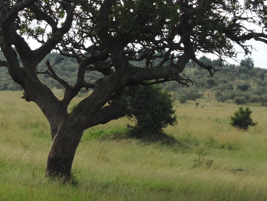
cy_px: 32
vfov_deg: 9.6
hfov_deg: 12.8
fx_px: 1188
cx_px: 107
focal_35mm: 154
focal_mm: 12.4
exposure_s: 1/400
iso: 80
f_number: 3.9
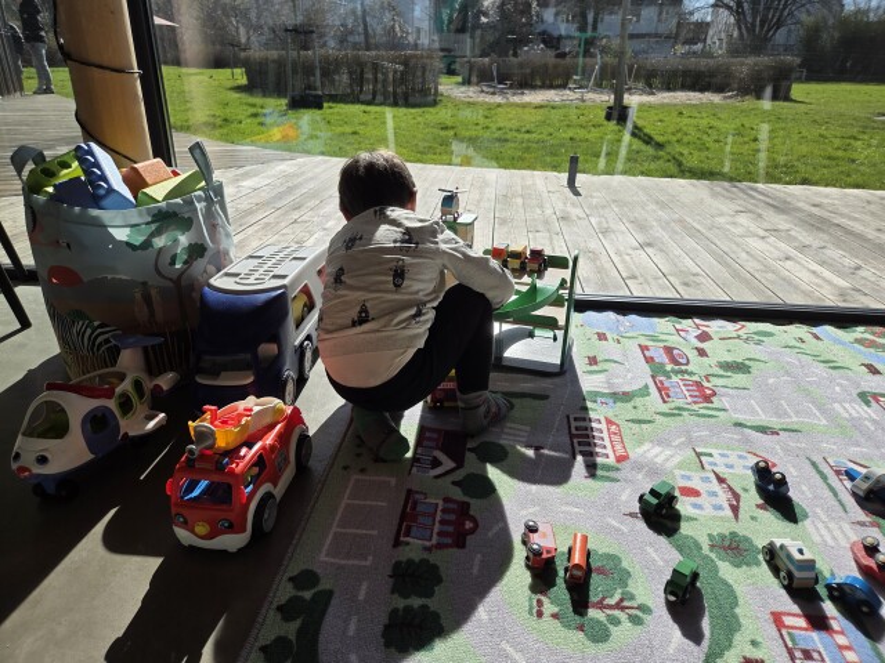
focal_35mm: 23
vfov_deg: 58.9
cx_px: 442
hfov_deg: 73.9
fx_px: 588
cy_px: 332
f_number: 1.8
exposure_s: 1/3677
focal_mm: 5.4
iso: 80
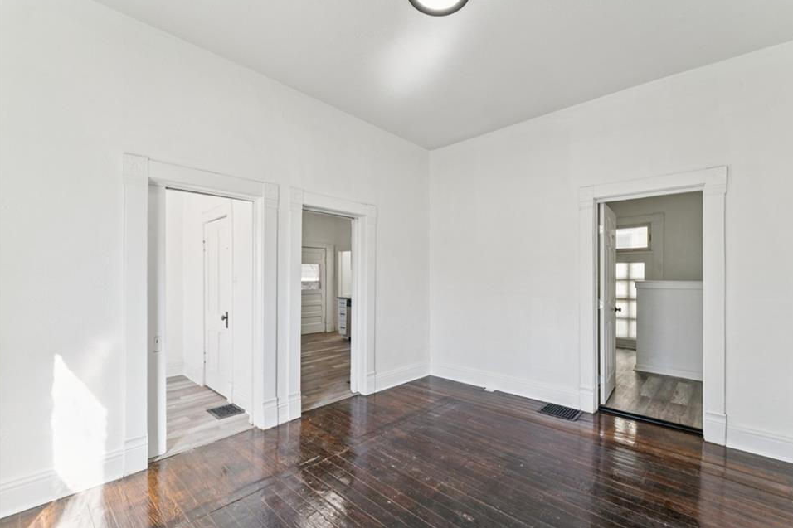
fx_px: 330
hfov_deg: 100.3
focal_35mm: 15
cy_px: 274
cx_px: 421
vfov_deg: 77.3
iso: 400
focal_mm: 14
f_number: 13
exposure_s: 1/13
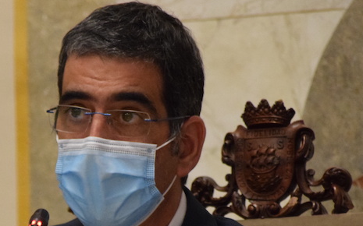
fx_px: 6506
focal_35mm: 658
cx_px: 47
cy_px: 211
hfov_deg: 3.2
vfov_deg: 2.0
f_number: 6.3
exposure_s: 1/80
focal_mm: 200
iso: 4000
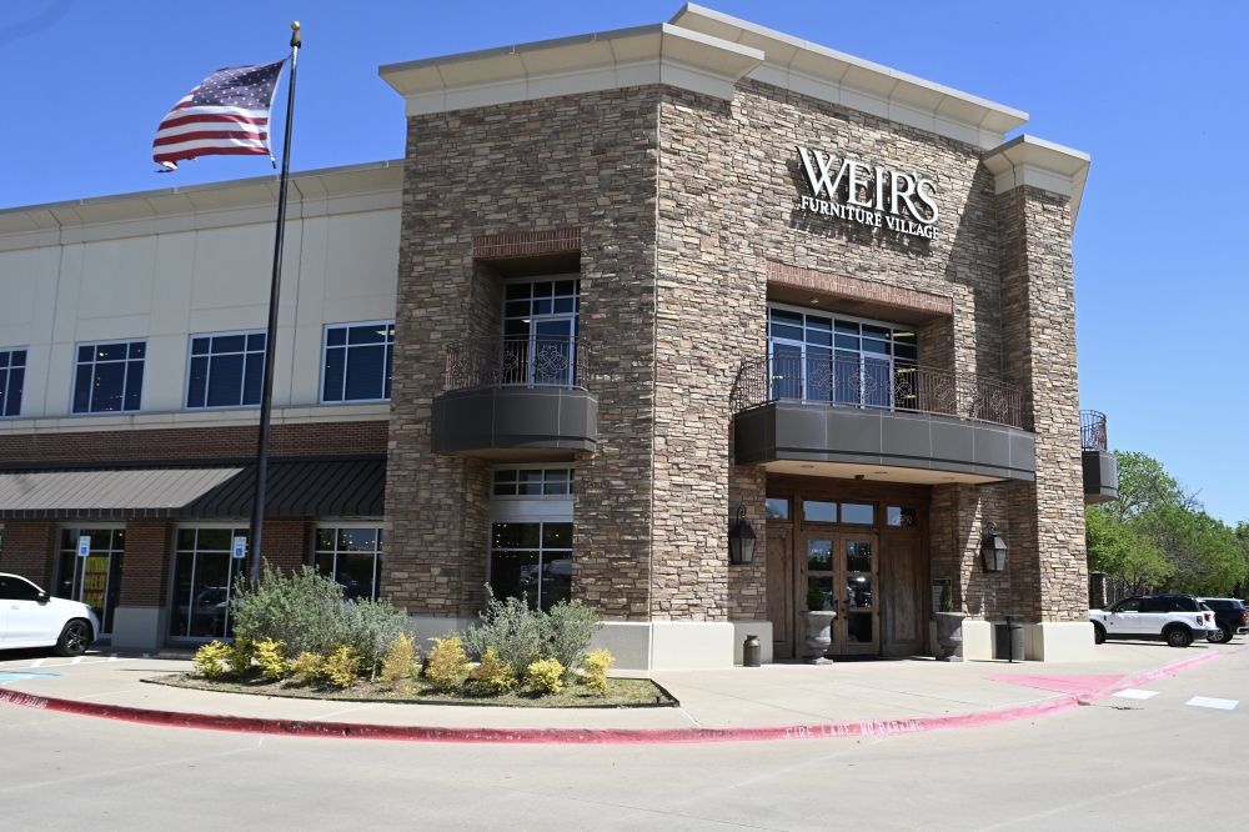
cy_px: 416
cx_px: 624
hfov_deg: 67.4
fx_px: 936
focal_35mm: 27
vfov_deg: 47.9
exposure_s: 1/640
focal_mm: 18
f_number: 10
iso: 400
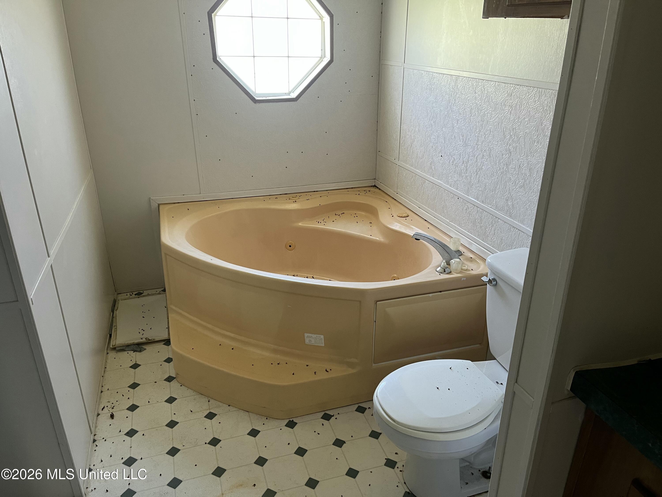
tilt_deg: -23.8
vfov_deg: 53.1
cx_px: 331
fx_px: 497
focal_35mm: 26
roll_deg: +1.0
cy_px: 248
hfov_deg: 67.3
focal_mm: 5.1
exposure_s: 1/60
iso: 160
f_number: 1.6
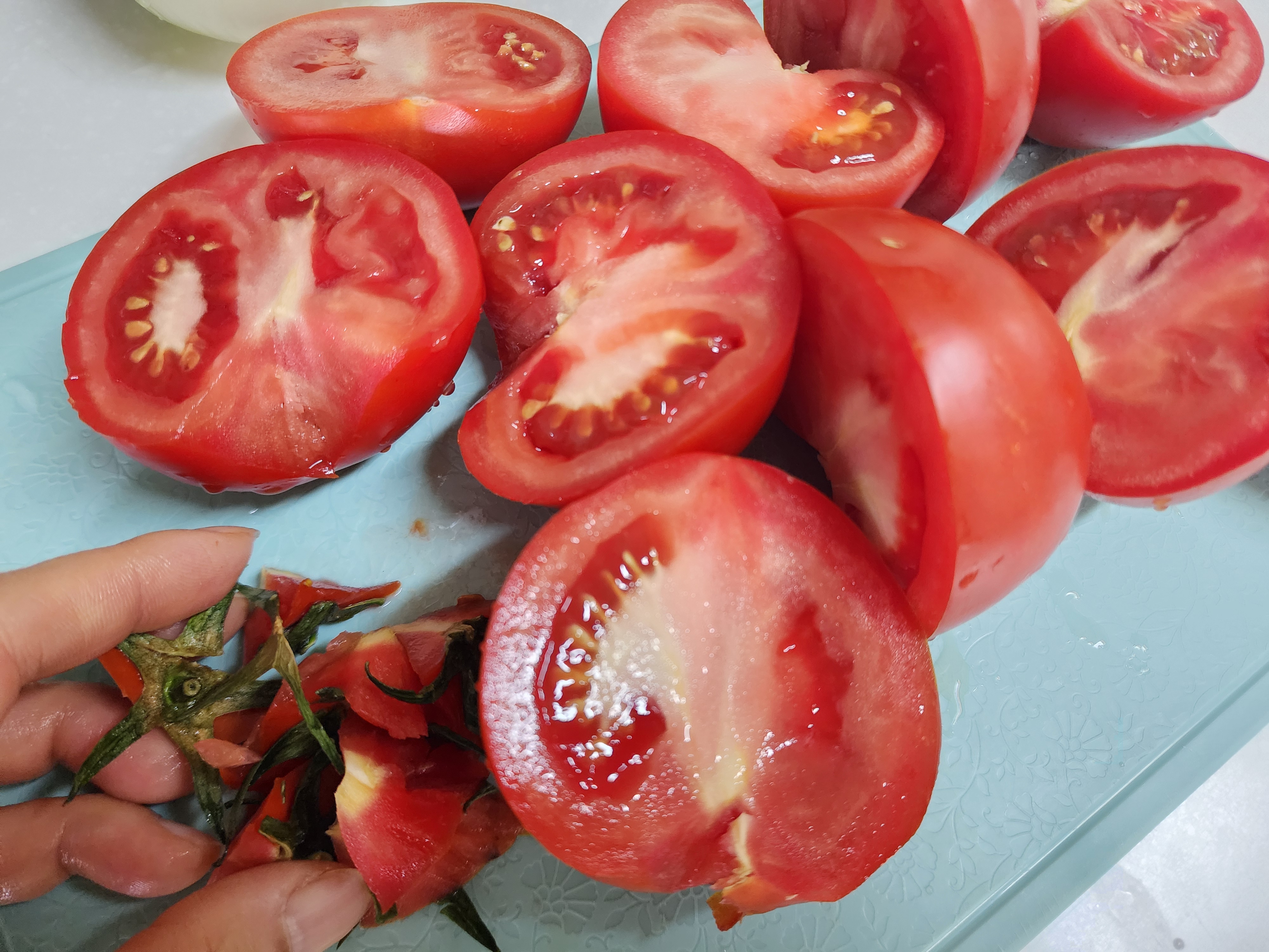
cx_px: 634
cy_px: 476
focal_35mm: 23
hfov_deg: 73.9
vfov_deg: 58.9
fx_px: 843
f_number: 1.8
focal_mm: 6.4
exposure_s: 1/120
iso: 1000
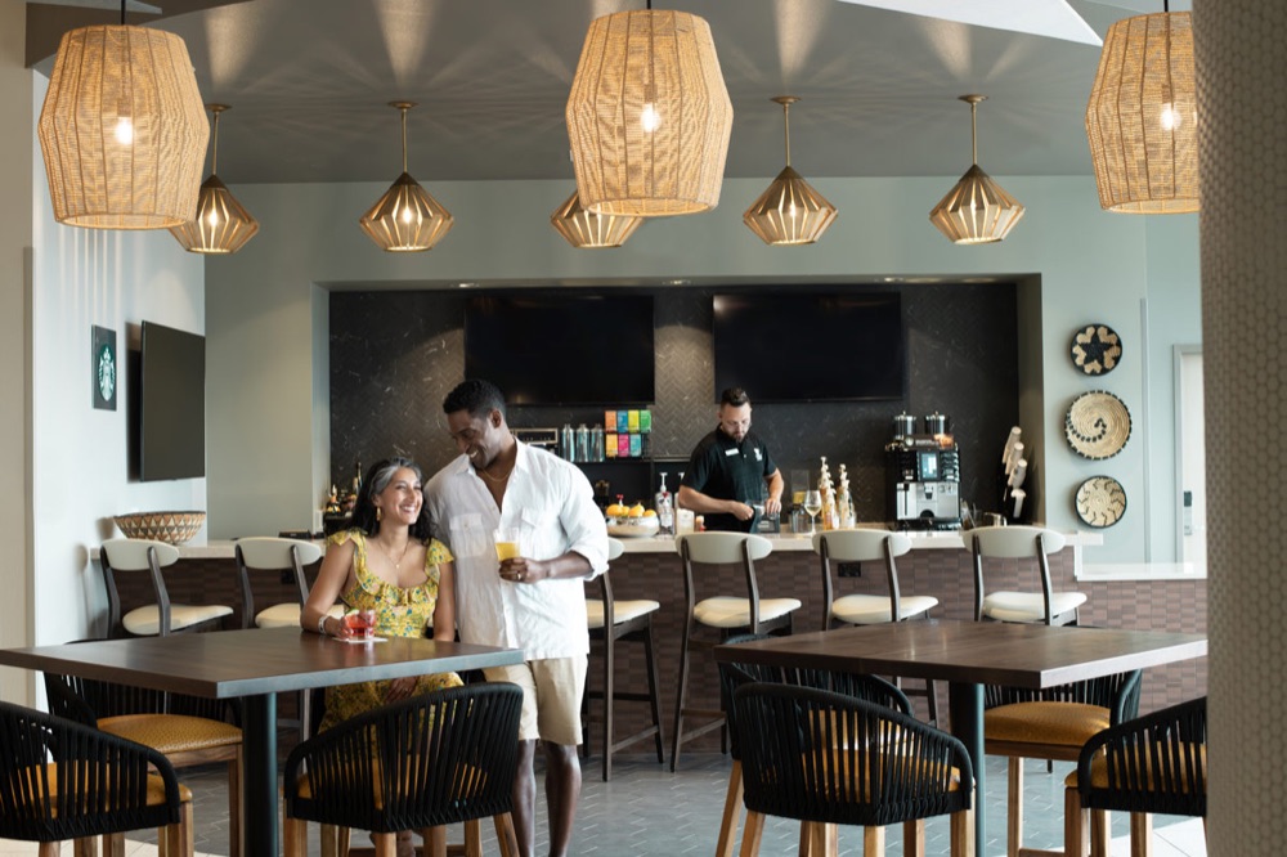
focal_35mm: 50
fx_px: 1787
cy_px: 428
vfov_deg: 27.0
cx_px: 644
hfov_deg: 39.6
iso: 800
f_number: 5
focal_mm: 50
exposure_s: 1/40
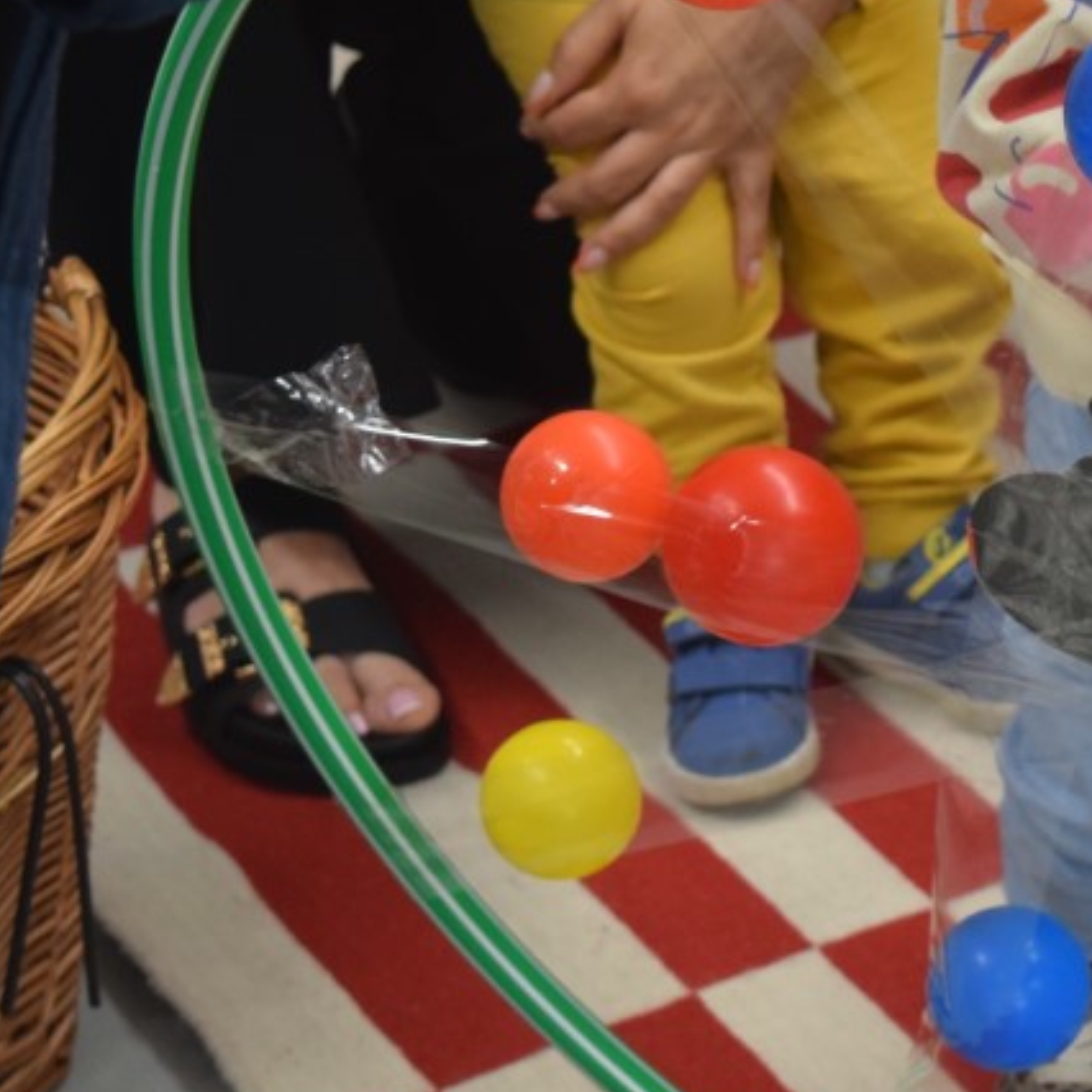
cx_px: 1279
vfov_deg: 11.9
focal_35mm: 147
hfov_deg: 11.7
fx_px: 5246
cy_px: 396
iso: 1400
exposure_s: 1/60
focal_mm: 48
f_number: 5.3
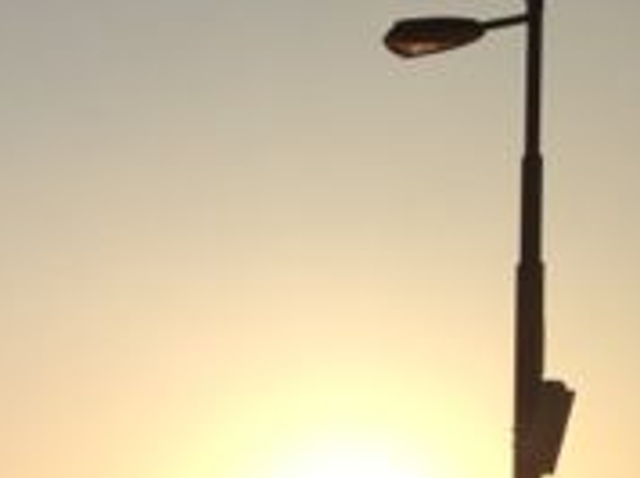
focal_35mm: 126
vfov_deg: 11.2
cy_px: 740
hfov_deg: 14.1
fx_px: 2326
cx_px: -475
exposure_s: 1/3067
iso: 50
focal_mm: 4.28
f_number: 2.4
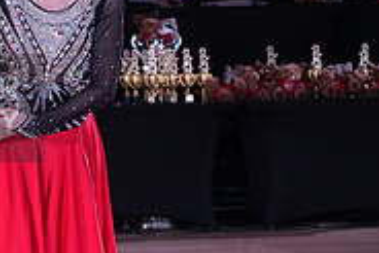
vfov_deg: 6.7
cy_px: 108
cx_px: -179
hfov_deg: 9.7
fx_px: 2160
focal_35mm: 205
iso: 2500
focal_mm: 65
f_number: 5
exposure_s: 1/250
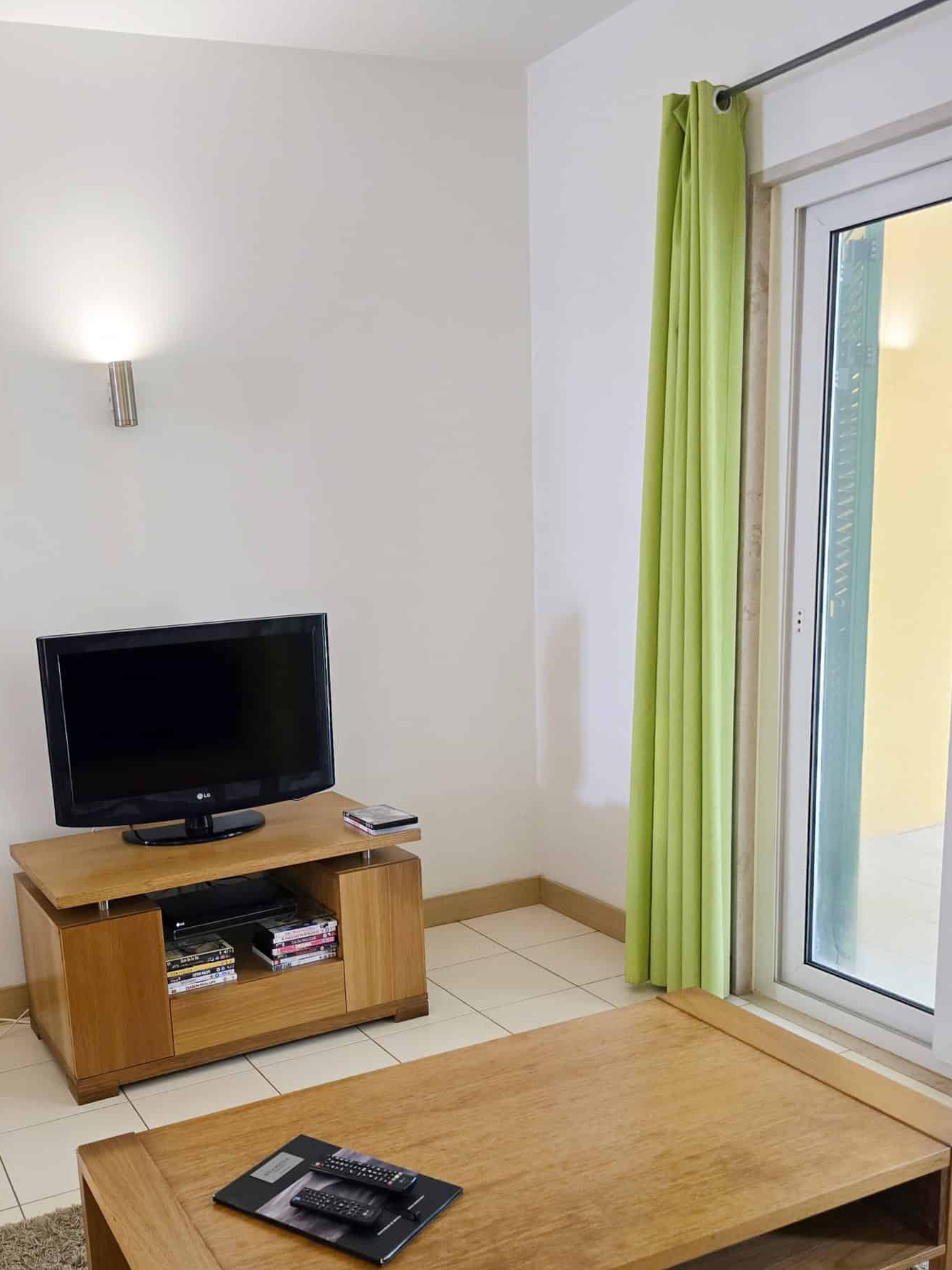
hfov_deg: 42.3
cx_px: 305
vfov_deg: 54.8
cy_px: 784
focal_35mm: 33
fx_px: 1210
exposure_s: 1/100
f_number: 1.7
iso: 640
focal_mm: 6.3
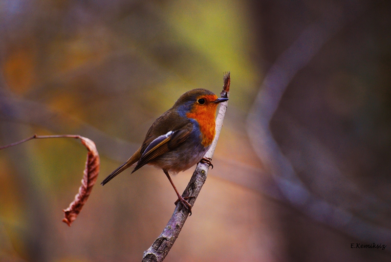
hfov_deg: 4.6
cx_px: 196
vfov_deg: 3.1
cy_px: 131
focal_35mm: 450
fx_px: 4895
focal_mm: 300
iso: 400
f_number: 5.6
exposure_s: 1/125
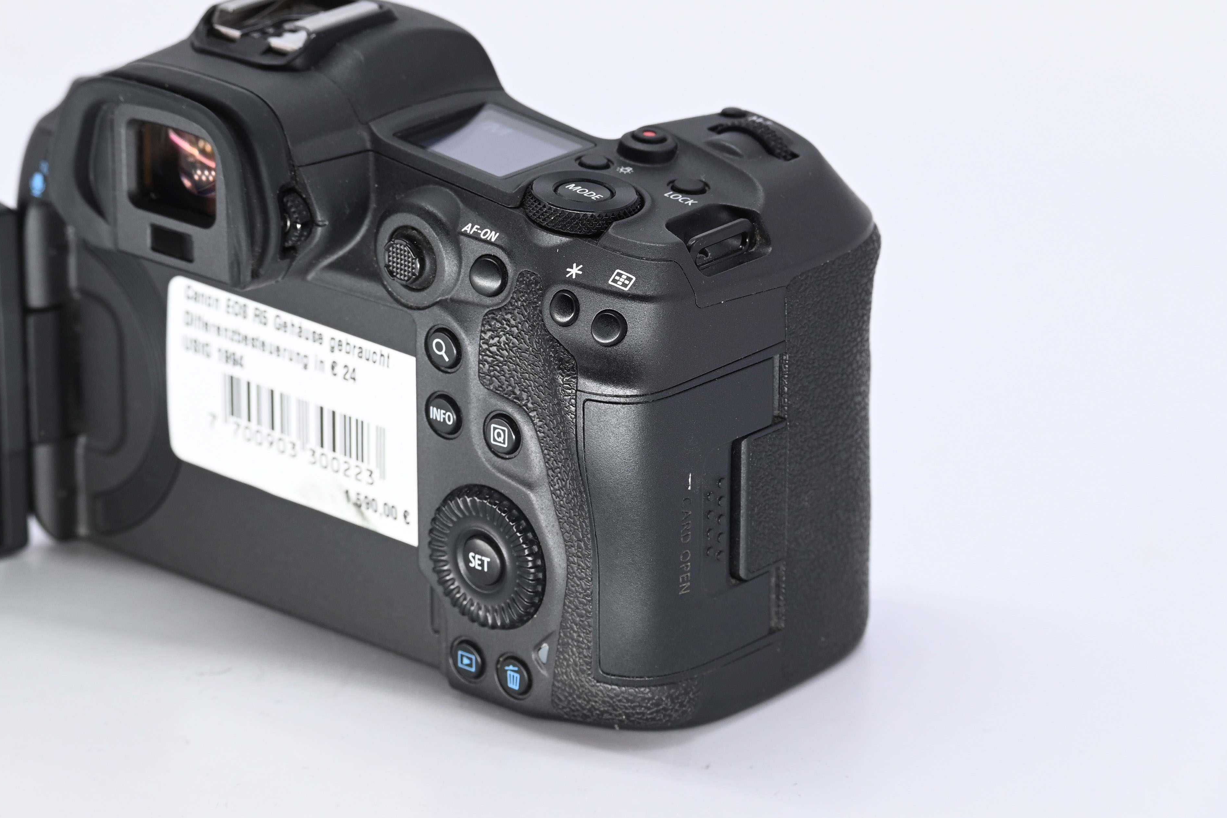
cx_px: 596
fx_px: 4839
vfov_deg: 9.7
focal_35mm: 142
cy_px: 395
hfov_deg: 14.5
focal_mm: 91
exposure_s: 1/160
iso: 500
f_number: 9
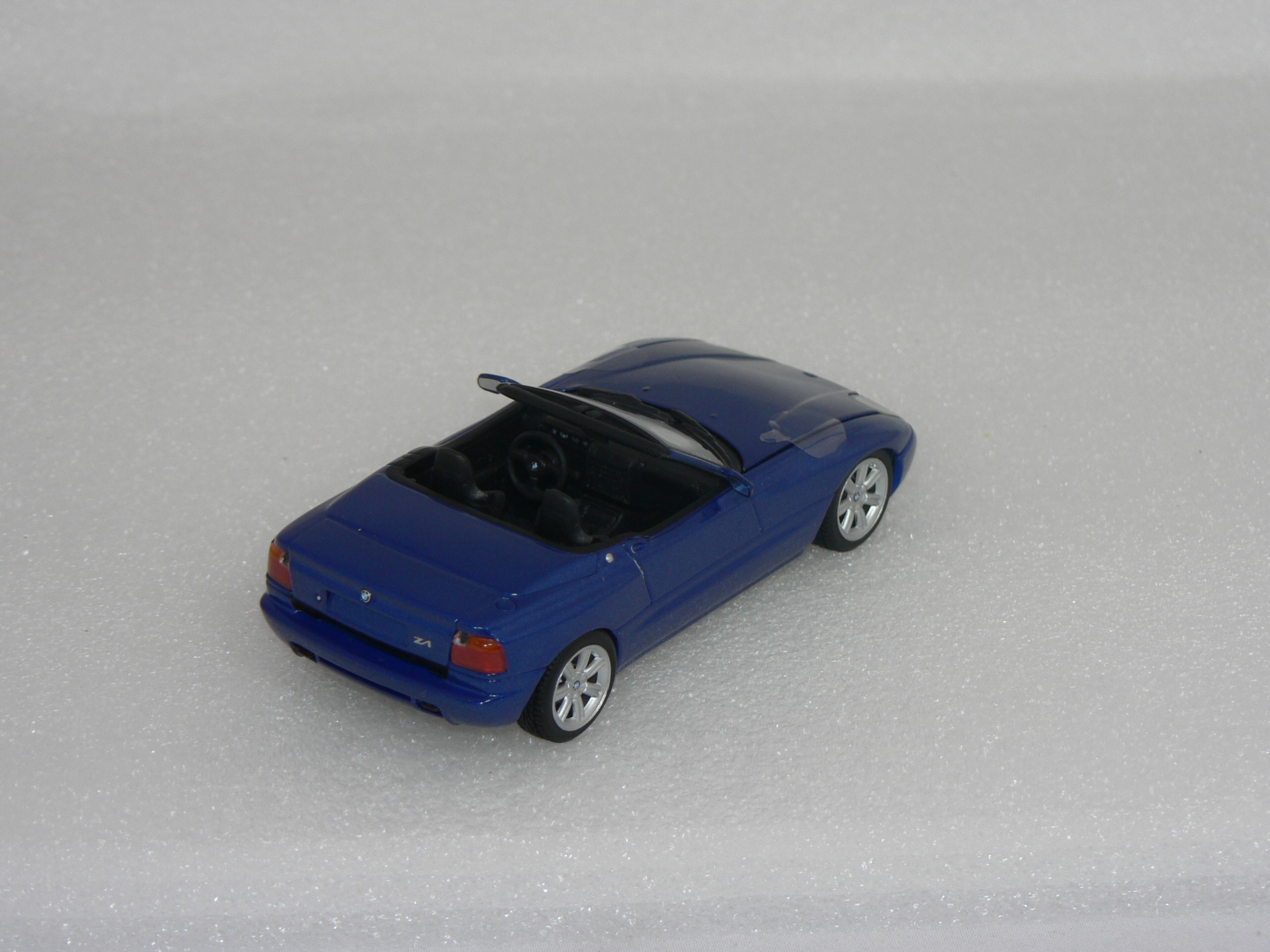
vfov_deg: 10.1
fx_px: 5393
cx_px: 635
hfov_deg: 13.4
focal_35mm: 147
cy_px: 476
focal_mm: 24.6
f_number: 3.2
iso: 80
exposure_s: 1/60
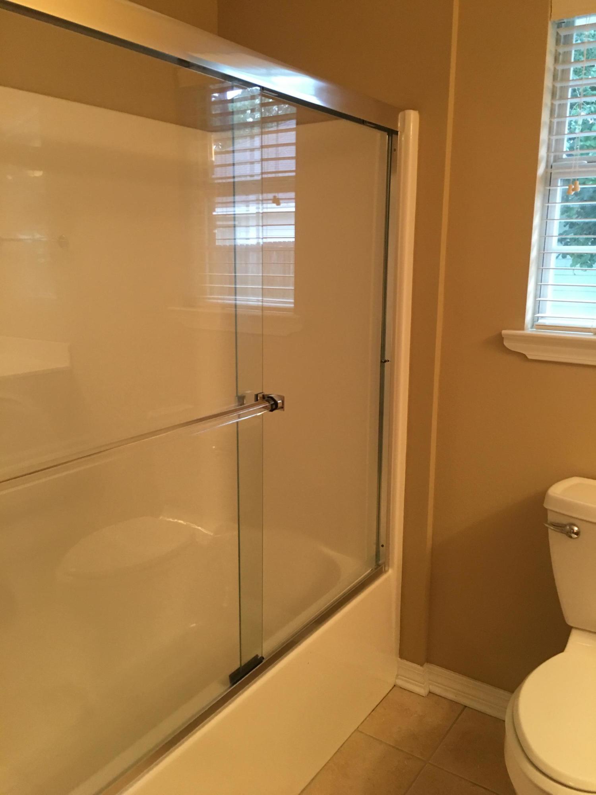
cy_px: 398
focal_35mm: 29
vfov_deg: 61.7
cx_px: 298
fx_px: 666
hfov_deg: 48.2
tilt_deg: -11.0
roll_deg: -0.4
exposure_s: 1/15
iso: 64
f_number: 2.2
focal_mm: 4.15
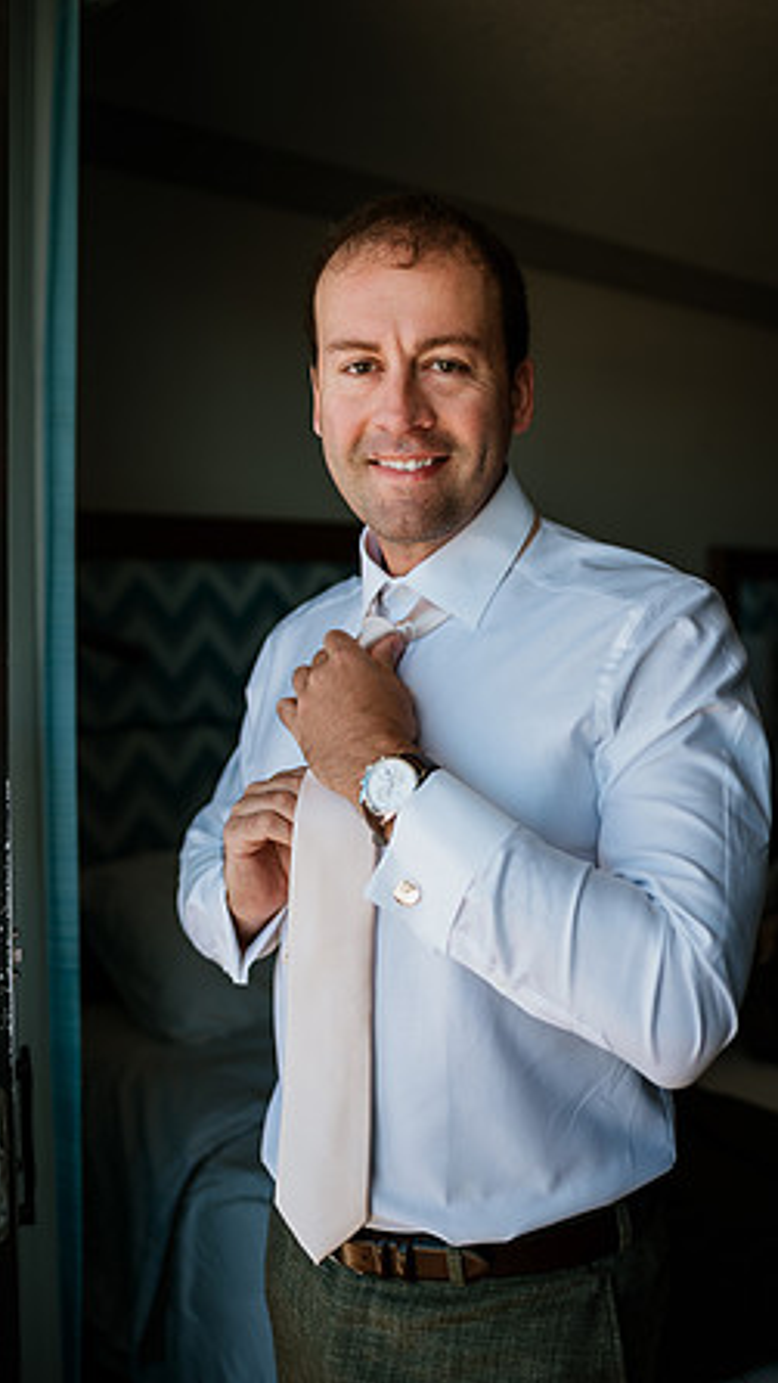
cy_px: 695
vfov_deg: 54.0
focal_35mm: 37
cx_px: 440
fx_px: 1356
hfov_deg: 32.0
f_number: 2.2
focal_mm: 35
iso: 100
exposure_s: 1/800
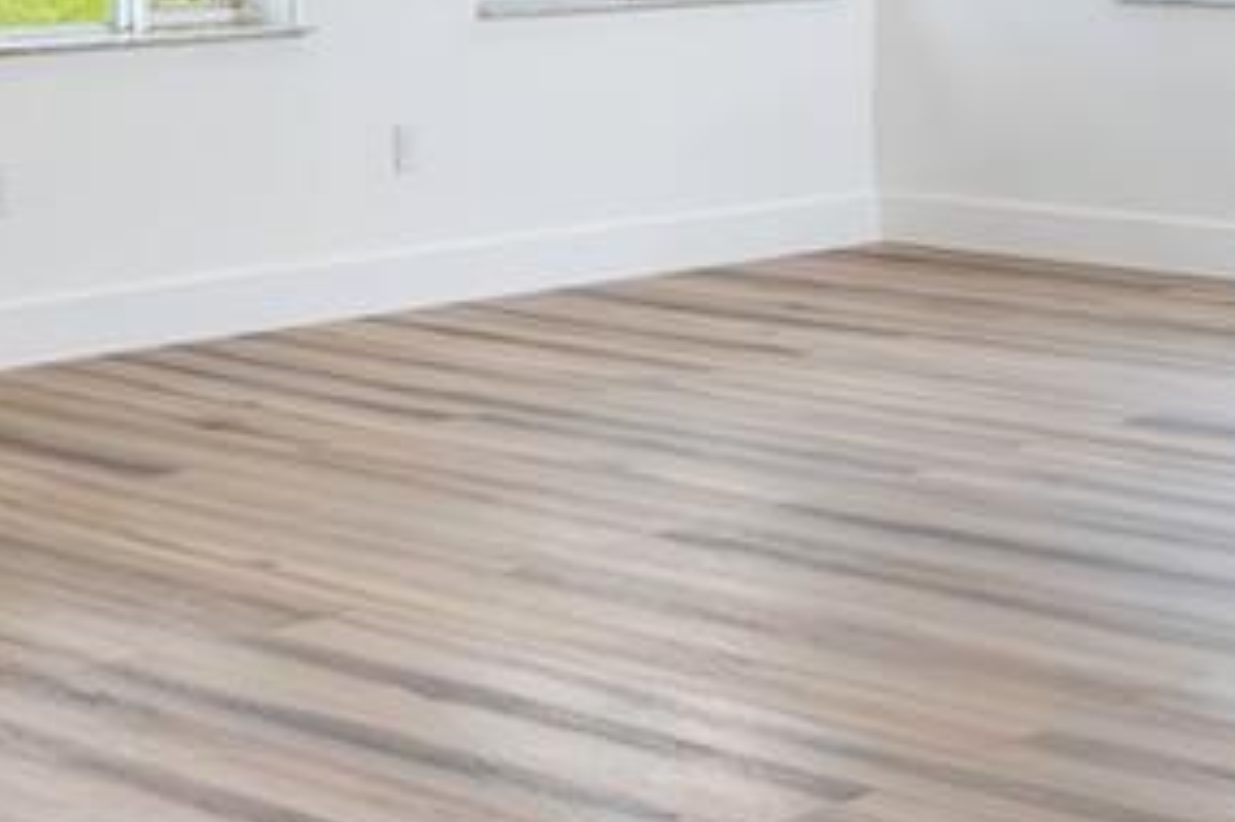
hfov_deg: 17.8
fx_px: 2674
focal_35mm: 78
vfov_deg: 16.9
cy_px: -101
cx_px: -1252
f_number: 8
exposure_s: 1/160
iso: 320
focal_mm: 14
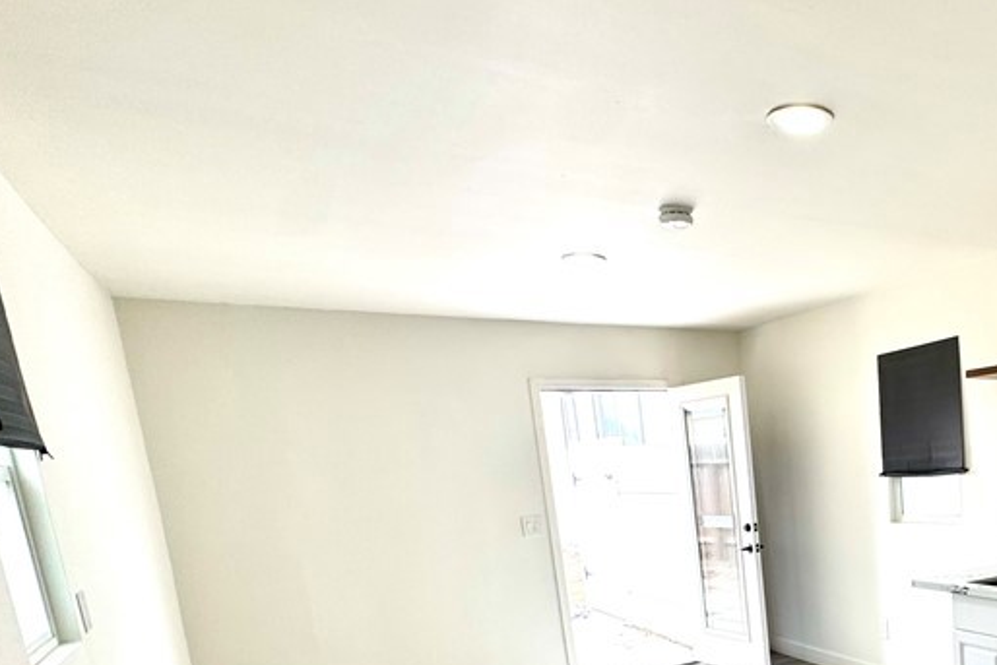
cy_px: 601
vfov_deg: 41.4
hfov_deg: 54.4
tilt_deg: -11.3
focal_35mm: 29
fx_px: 803
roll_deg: +2.9
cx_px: 917
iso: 40
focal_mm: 2.22
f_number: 2.2
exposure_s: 1/142
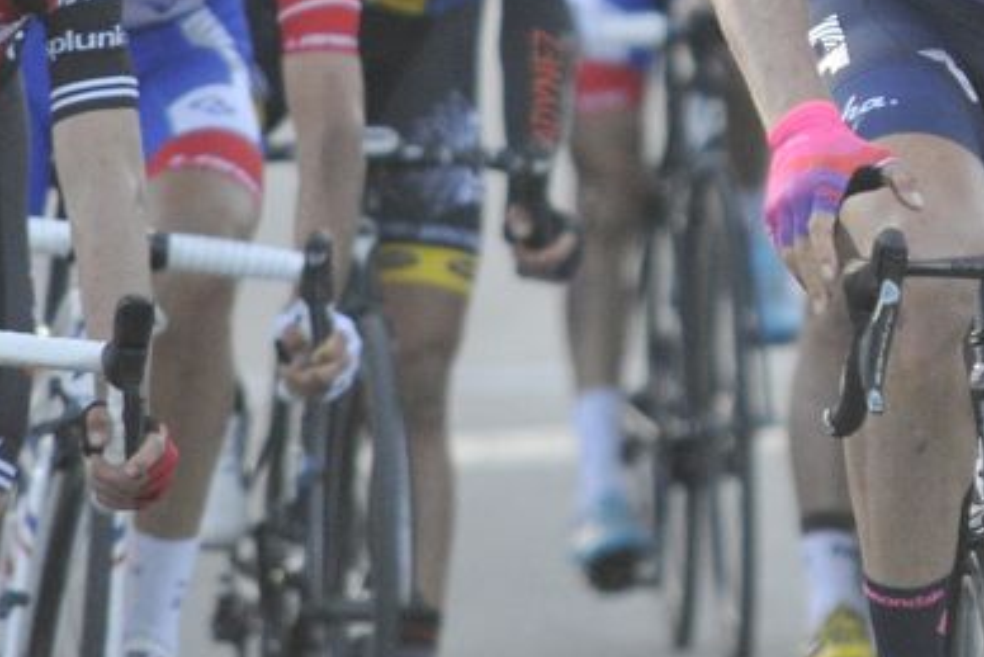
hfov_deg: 2.2
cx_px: 1215
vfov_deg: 1.5
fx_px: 25346
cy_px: -136
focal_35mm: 927
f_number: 3.2
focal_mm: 200
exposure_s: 1/2000
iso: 1250
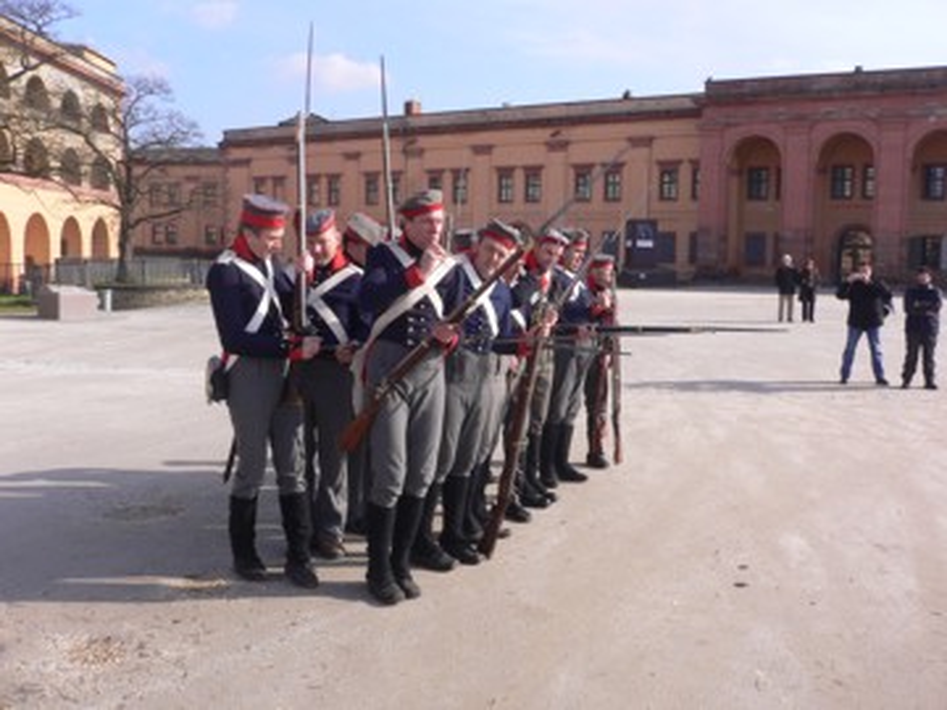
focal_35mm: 35
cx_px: 474
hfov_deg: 52.6
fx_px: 958
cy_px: 355
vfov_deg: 40.7
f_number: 5.6
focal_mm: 5.8
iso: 80
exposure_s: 1/200
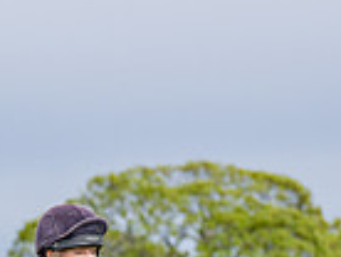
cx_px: 140
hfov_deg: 4.0
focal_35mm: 492
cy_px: 467
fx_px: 4855
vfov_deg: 3.0
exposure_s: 1/1600
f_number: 2.8
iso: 100
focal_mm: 94
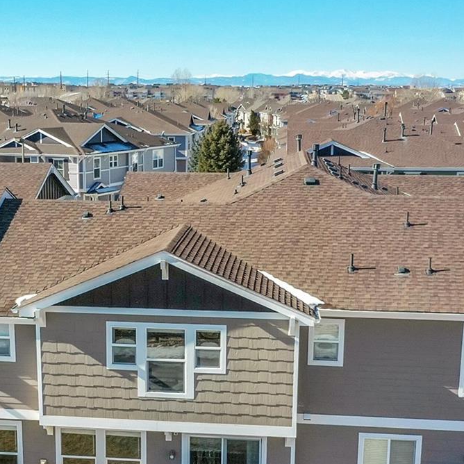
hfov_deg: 29.9
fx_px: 864
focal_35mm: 57
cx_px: 165
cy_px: 289
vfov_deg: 29.9
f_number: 8
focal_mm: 10.26
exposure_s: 1/2000
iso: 800
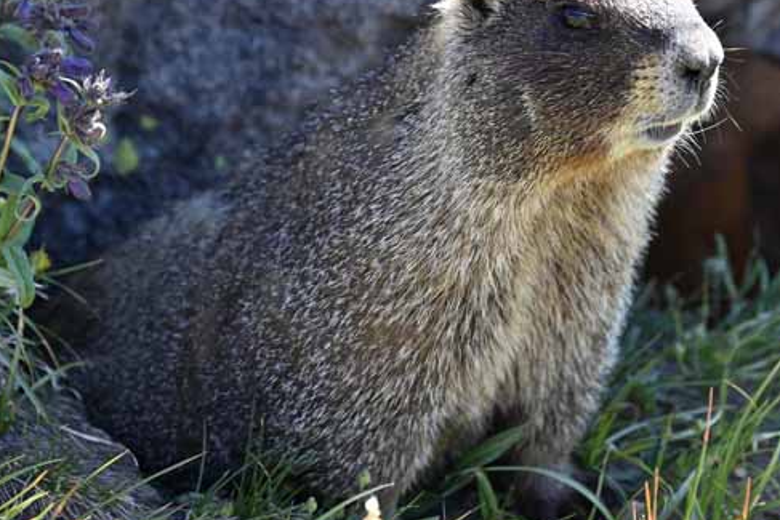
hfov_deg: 10.4
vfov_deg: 7.0
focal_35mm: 197
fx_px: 4269
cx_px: 368
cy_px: 225
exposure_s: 1/125
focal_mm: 120
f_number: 4
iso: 64
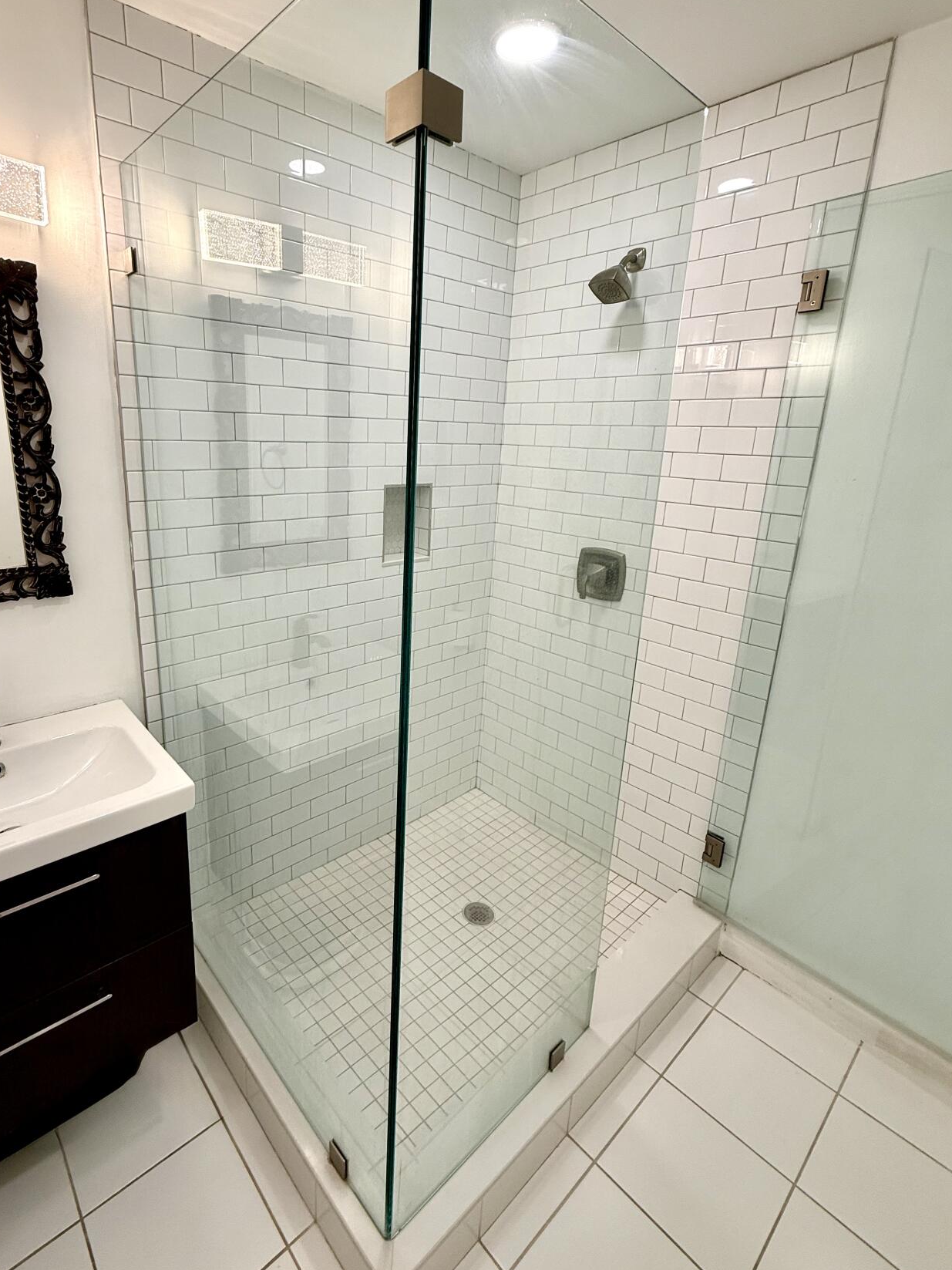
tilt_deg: -14.3
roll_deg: -1.9
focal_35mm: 17
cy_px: 593
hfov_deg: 74.1
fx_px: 623
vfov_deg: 90.9
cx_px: 395
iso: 80
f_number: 2.2
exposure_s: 1/120
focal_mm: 2.22
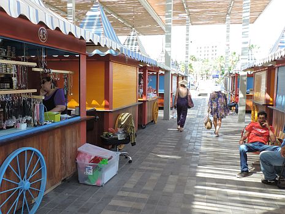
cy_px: 107
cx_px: 142
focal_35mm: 33
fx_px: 272
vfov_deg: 43.0
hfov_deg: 55.3
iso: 80
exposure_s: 1/20
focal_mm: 5.8
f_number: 7.9
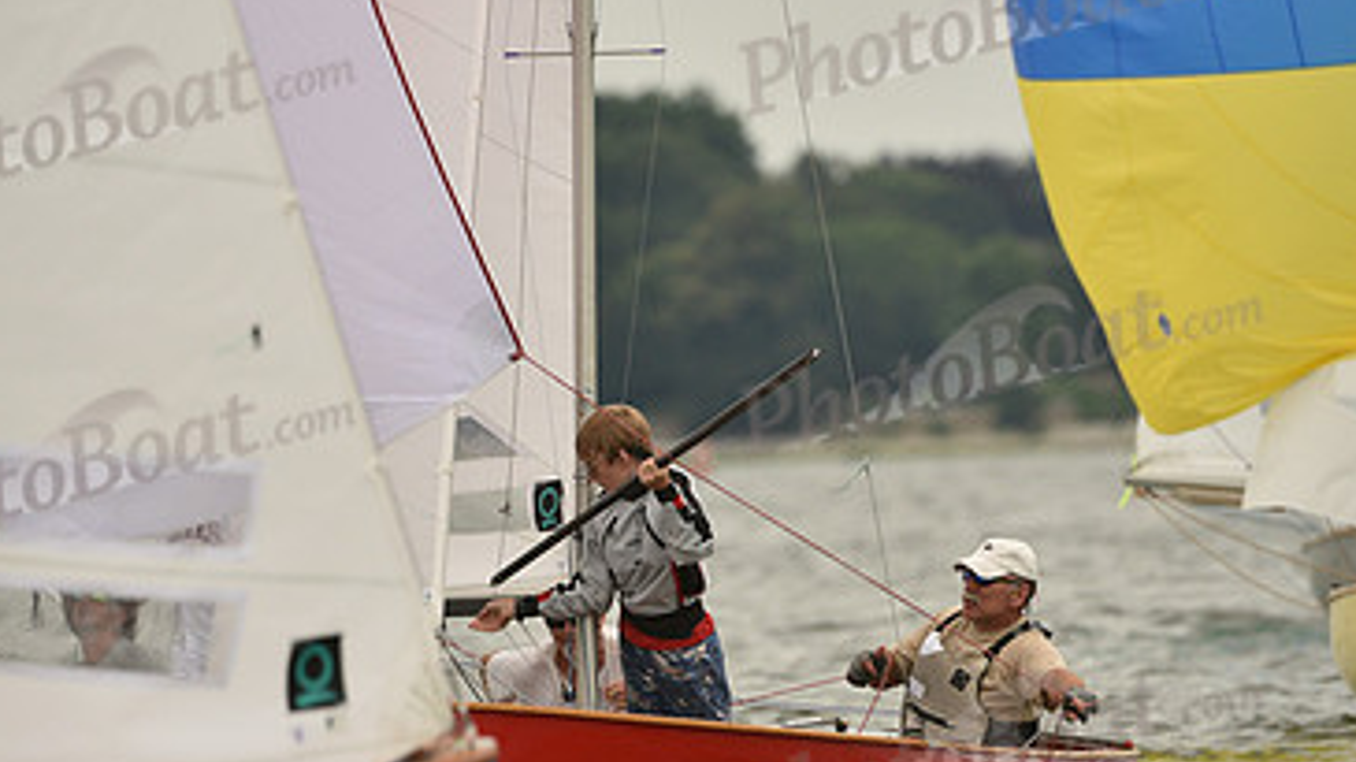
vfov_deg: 1.8
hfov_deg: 3.2
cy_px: 608
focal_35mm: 666
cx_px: 550
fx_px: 23938
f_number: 5.6
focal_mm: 400
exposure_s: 1/1600
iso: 320
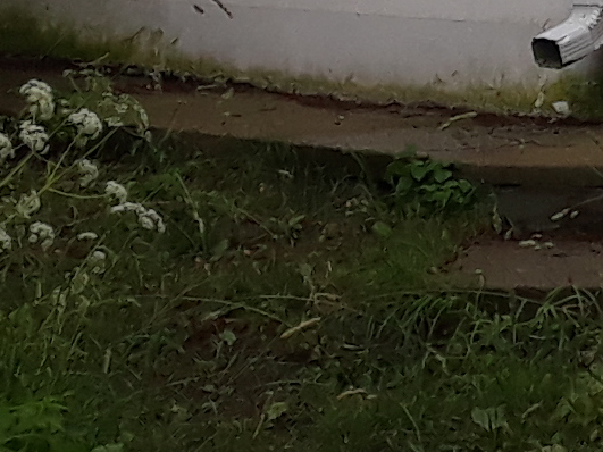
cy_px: -1098
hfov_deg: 8.9
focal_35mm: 210
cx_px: 1156
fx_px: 3657
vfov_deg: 6.3
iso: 40
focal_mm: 3.71
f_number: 1.7
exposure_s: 1/400
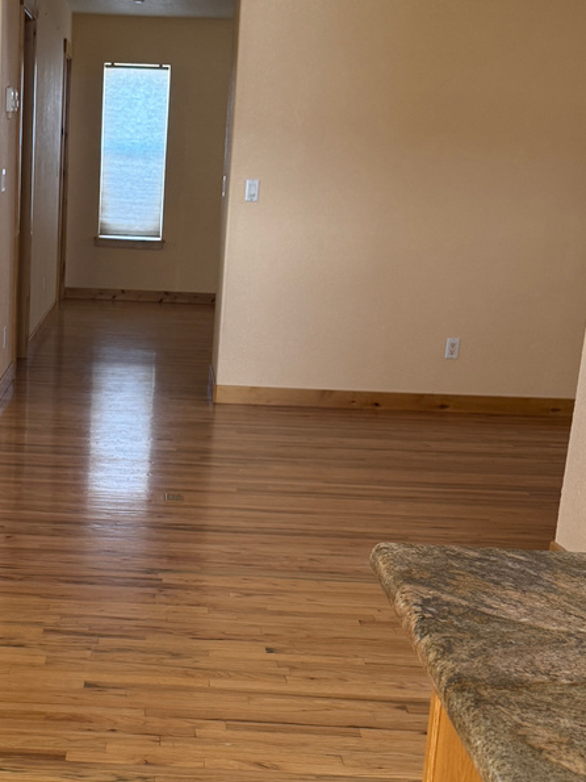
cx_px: 112
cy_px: 564
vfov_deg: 30.8
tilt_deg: -16.9
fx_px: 1400
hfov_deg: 23.3
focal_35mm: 62
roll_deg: -2.8
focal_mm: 6.76
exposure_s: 1/121
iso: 160
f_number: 1.78
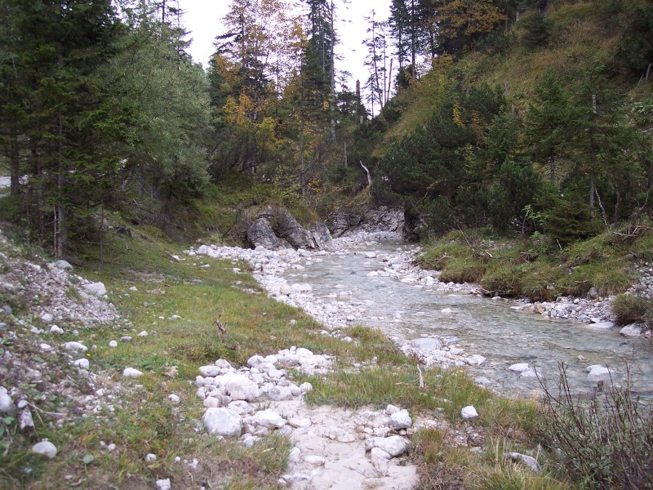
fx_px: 736
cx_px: 326
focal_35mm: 39
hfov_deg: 47.9
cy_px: 245
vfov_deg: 36.8
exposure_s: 1/60
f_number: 3.4
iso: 100
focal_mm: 8
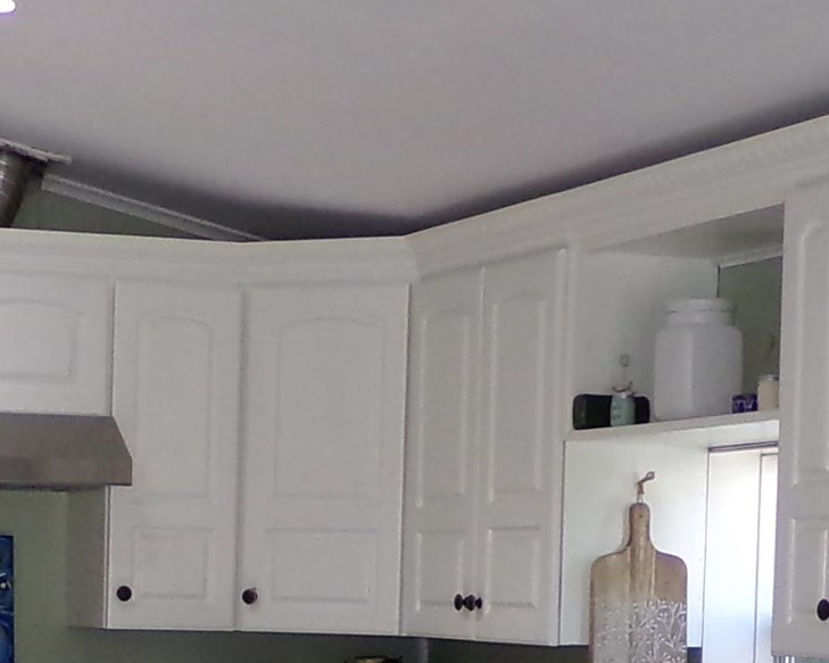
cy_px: 784
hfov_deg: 17.7
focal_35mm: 107
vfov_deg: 14.0
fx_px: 2625
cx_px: 107
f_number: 3.2
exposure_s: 1/70
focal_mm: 4.7
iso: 200
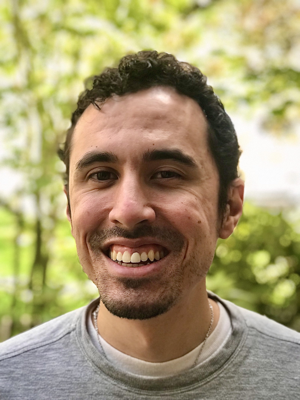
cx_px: 150
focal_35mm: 57
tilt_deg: +3.3
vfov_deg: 33.8
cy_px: 200
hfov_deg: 25.7
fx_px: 659
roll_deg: -0.8
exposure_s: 1/60
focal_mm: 6.6
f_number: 2.8
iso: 80
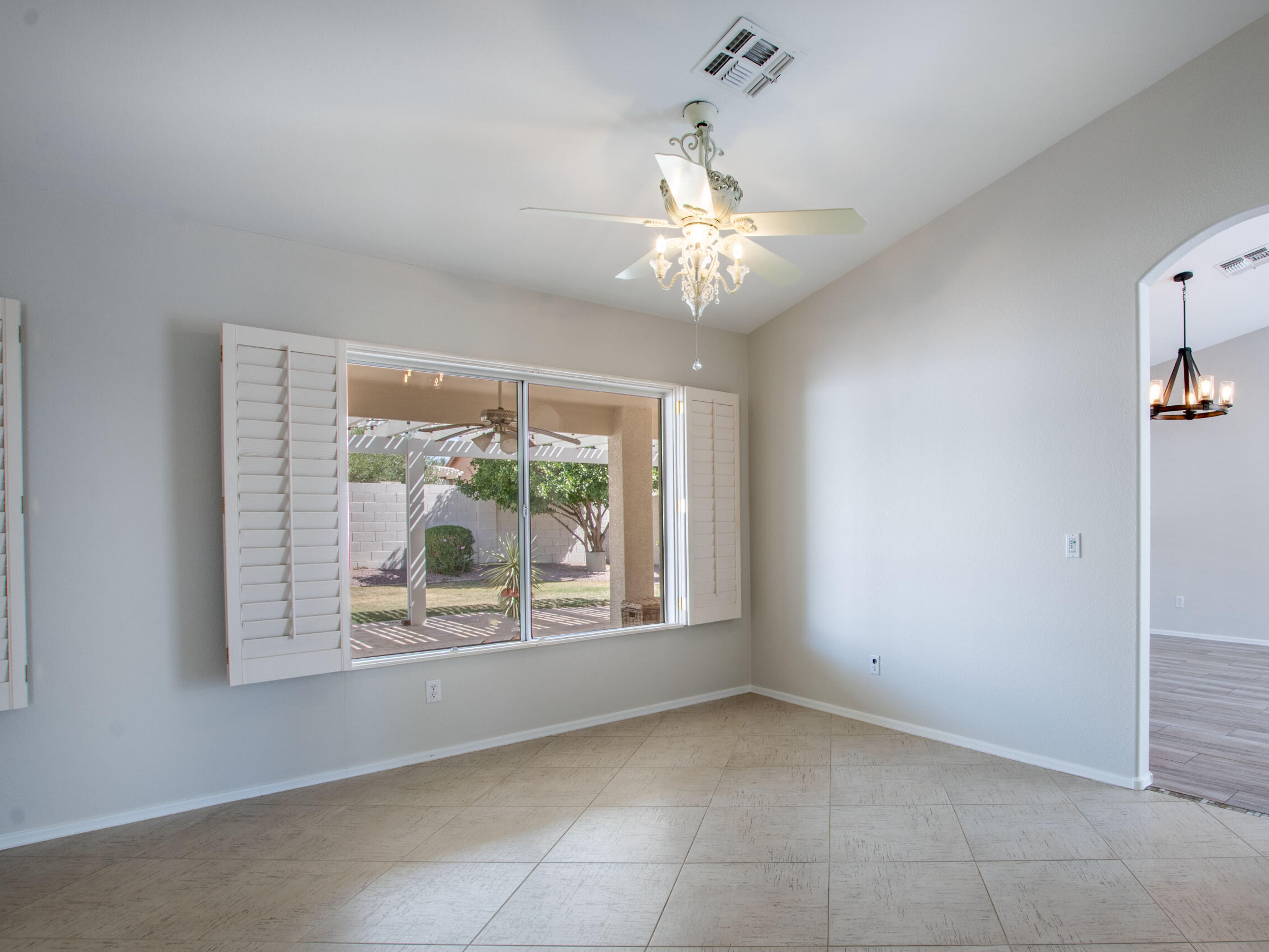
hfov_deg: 82.5
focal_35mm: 19
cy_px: 527
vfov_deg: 68.5
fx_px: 697
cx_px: 820
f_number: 11
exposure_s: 1/2
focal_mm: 10
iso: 100
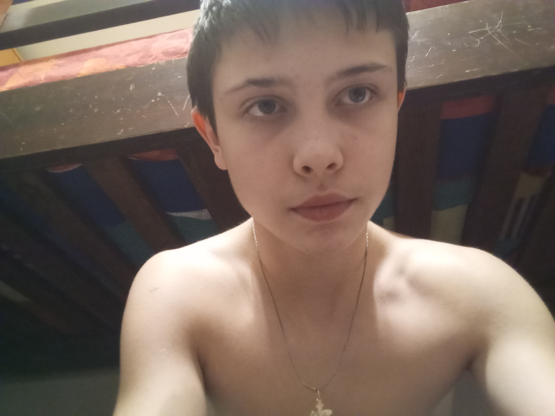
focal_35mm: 26
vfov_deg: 53.1
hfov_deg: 67.3
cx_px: 278
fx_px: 417
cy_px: 208
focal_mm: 2.79
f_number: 2.05
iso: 1180
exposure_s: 1/20
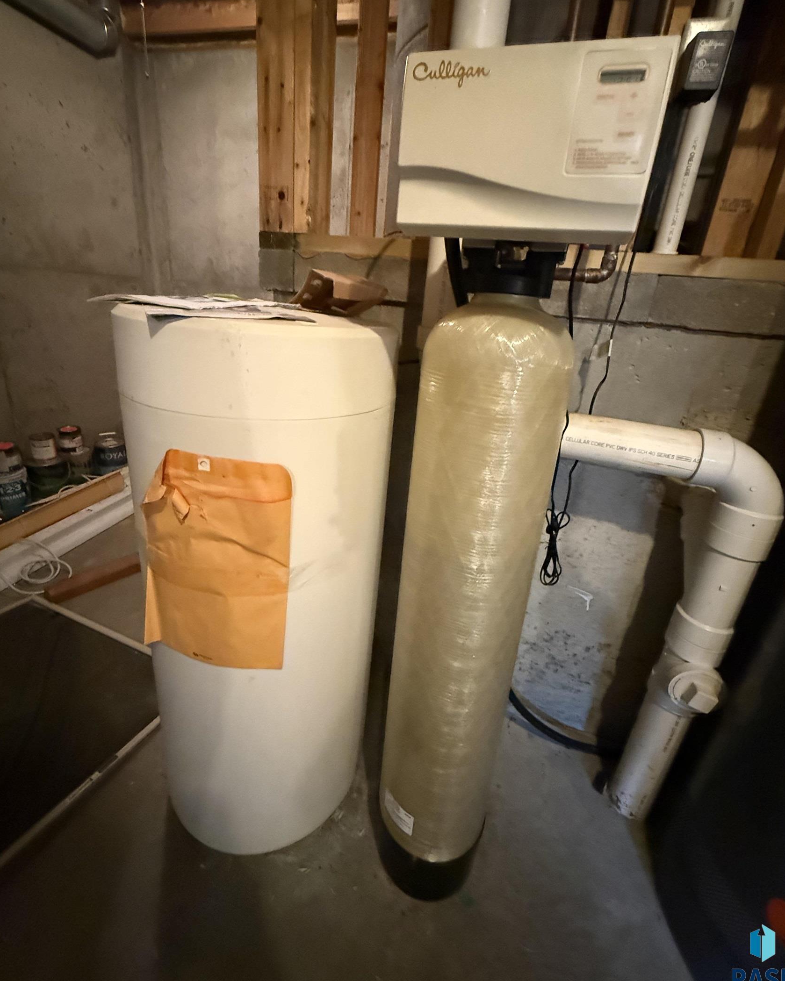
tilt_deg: -18.4
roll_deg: -6.0
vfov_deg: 96.6
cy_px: 454
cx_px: 394
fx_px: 436
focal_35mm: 15
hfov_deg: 84.0
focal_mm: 2.22
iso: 1250
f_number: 2.2
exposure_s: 1/40
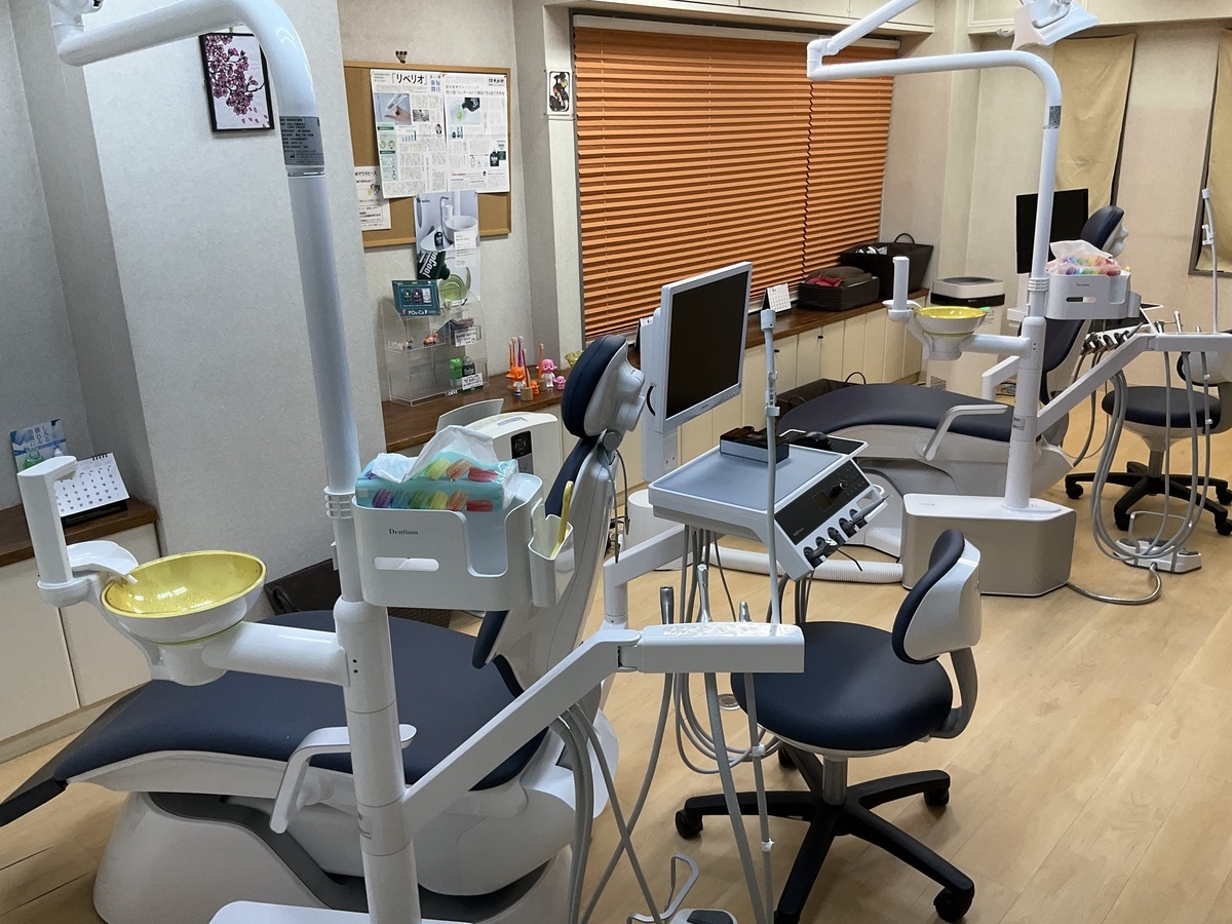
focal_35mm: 29
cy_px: 462
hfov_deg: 61.7
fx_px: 1032
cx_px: 616
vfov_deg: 48.2
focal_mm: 3
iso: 50
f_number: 1.8
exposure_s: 1/100
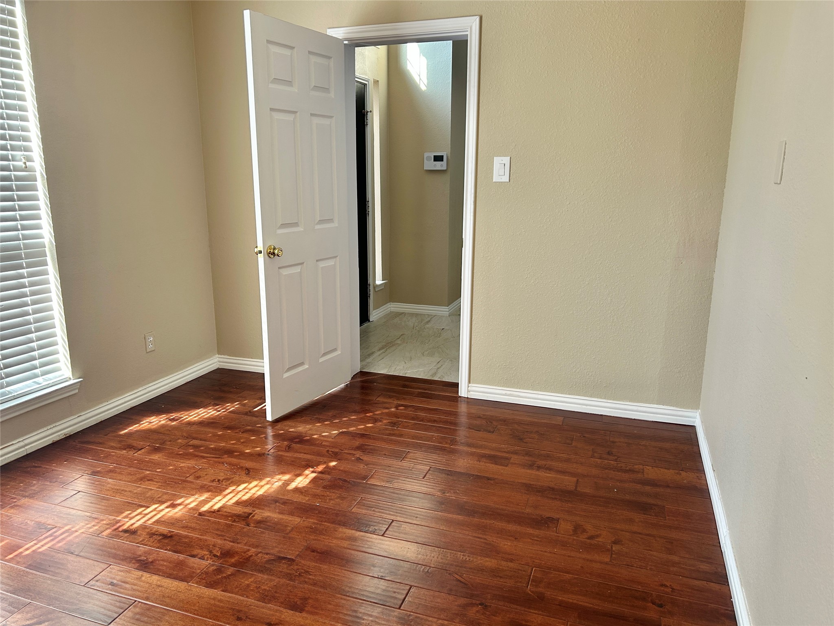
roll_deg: +0.4
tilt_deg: -13.1
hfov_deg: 67.3
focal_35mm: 26
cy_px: 313
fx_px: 626
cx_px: 417
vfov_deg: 53.1
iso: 64
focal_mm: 5.7
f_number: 1.5
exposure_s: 1/121
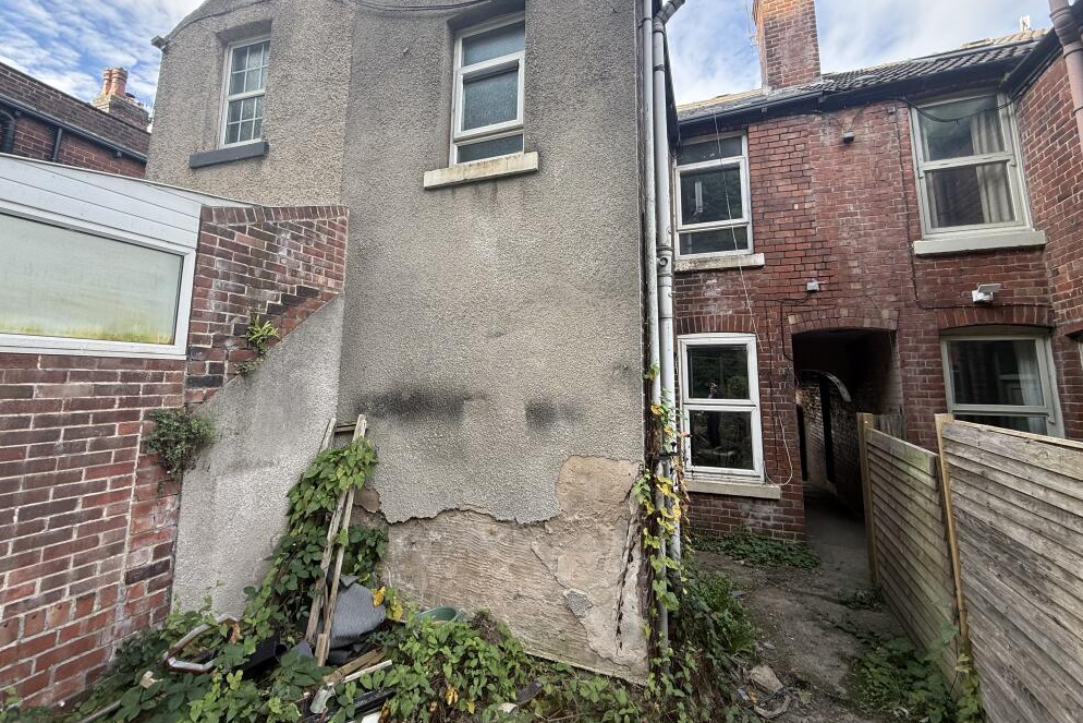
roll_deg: -0.4
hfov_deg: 100.4
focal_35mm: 15
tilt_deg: +7.3
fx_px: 451
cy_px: 317
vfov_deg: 77.0
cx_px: 542
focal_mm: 2.22
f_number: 2.2
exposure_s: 1/165
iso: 50
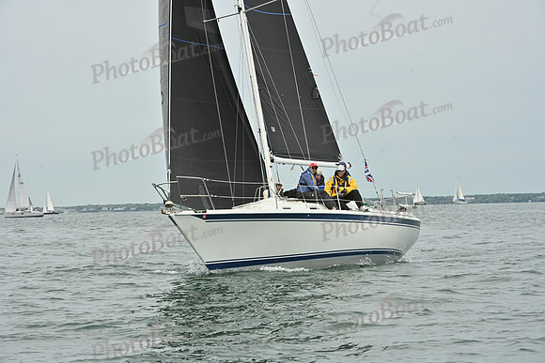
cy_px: 182
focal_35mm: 125
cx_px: 272
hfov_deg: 16.4
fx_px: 1893
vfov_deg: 11.0
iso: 320
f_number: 11
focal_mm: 125
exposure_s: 1/800
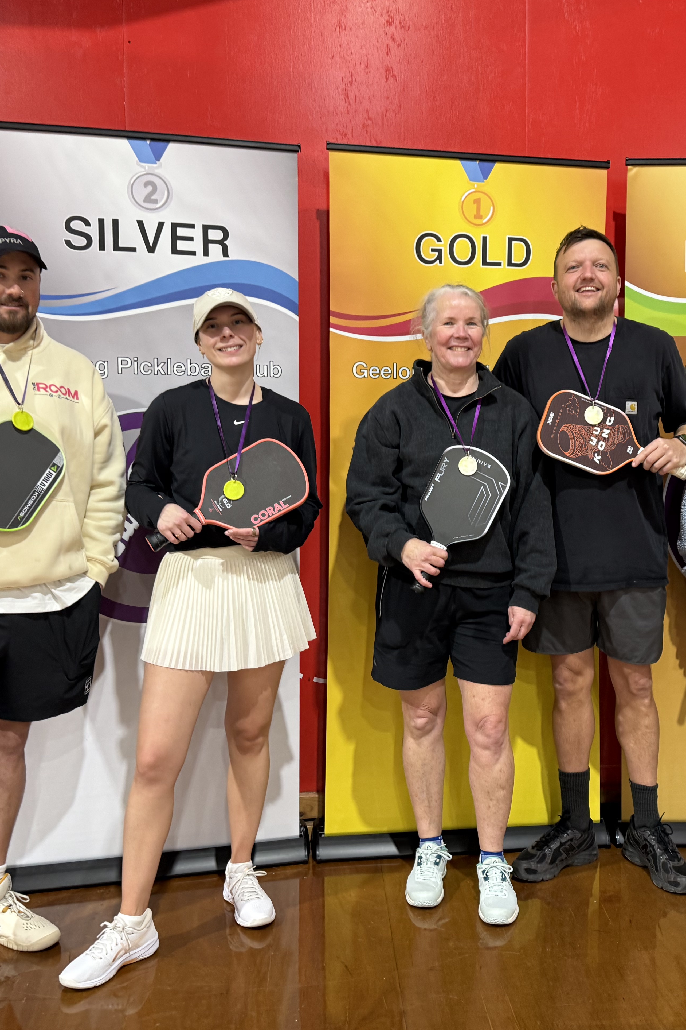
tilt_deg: -5.7
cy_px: 463
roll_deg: -0.4
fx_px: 1058
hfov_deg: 35.6
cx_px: 453
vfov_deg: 51.8
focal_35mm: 37
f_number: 1.78
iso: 160
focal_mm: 6.76
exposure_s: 1/50
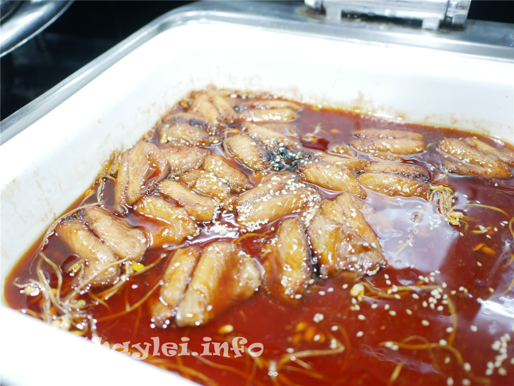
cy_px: 193
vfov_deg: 46.9
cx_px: 257
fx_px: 446
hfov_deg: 59.9
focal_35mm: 30
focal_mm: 15
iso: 500
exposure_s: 1/60
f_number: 1.7
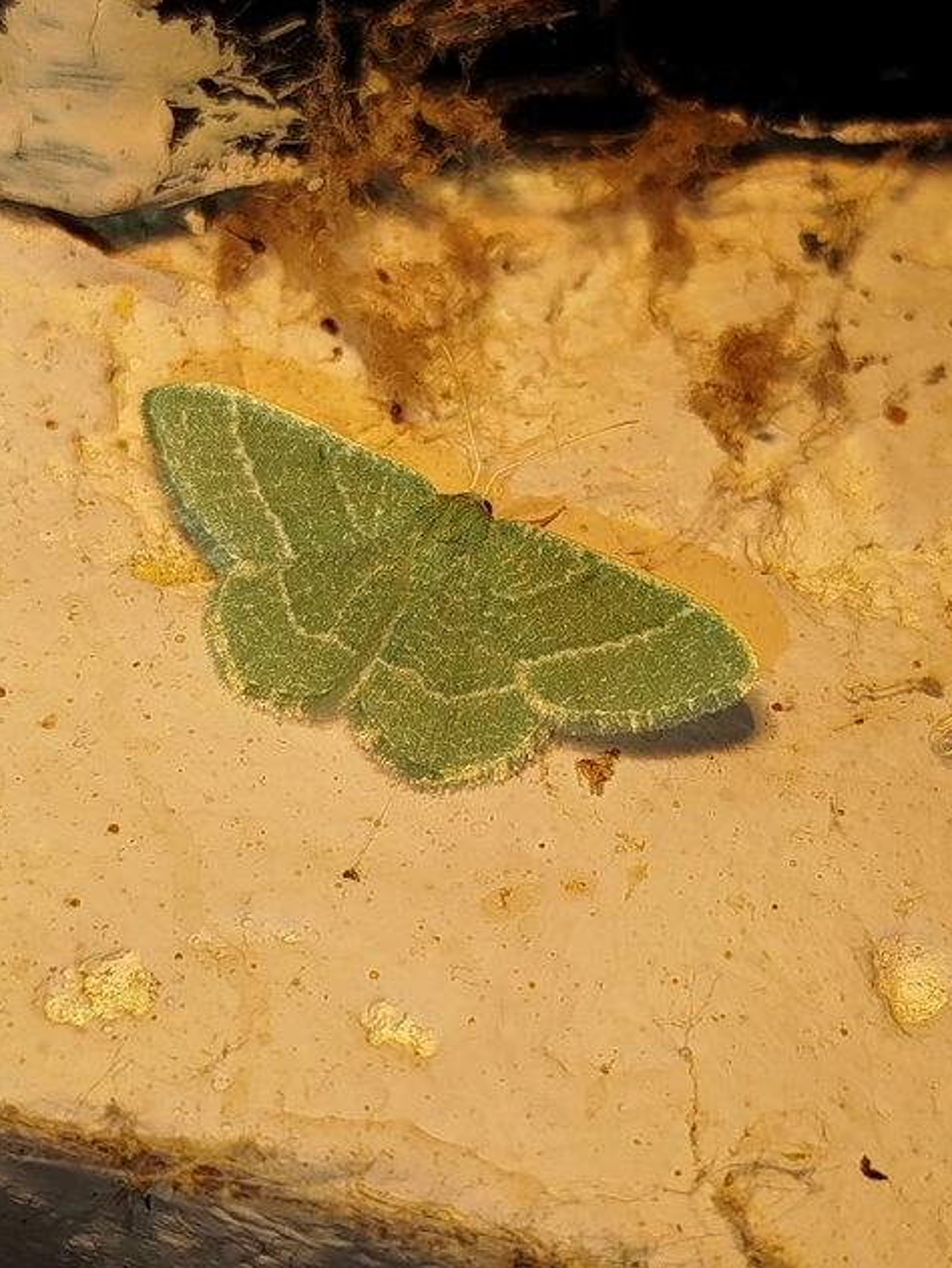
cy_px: 627
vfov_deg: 26.0
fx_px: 2747
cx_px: 476
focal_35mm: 75
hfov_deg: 19.7
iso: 50
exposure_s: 1/148
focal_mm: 5.31
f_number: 1.7
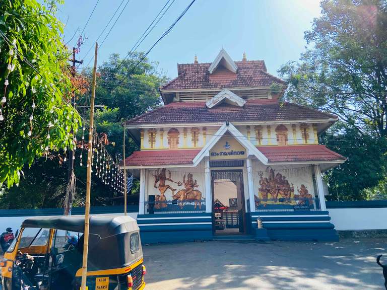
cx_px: 194
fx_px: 291
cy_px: 145
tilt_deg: +14.2
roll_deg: +1.2
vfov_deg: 53.1
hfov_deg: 67.3
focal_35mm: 26
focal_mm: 4.25
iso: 32
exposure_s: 1/1346
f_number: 1.8
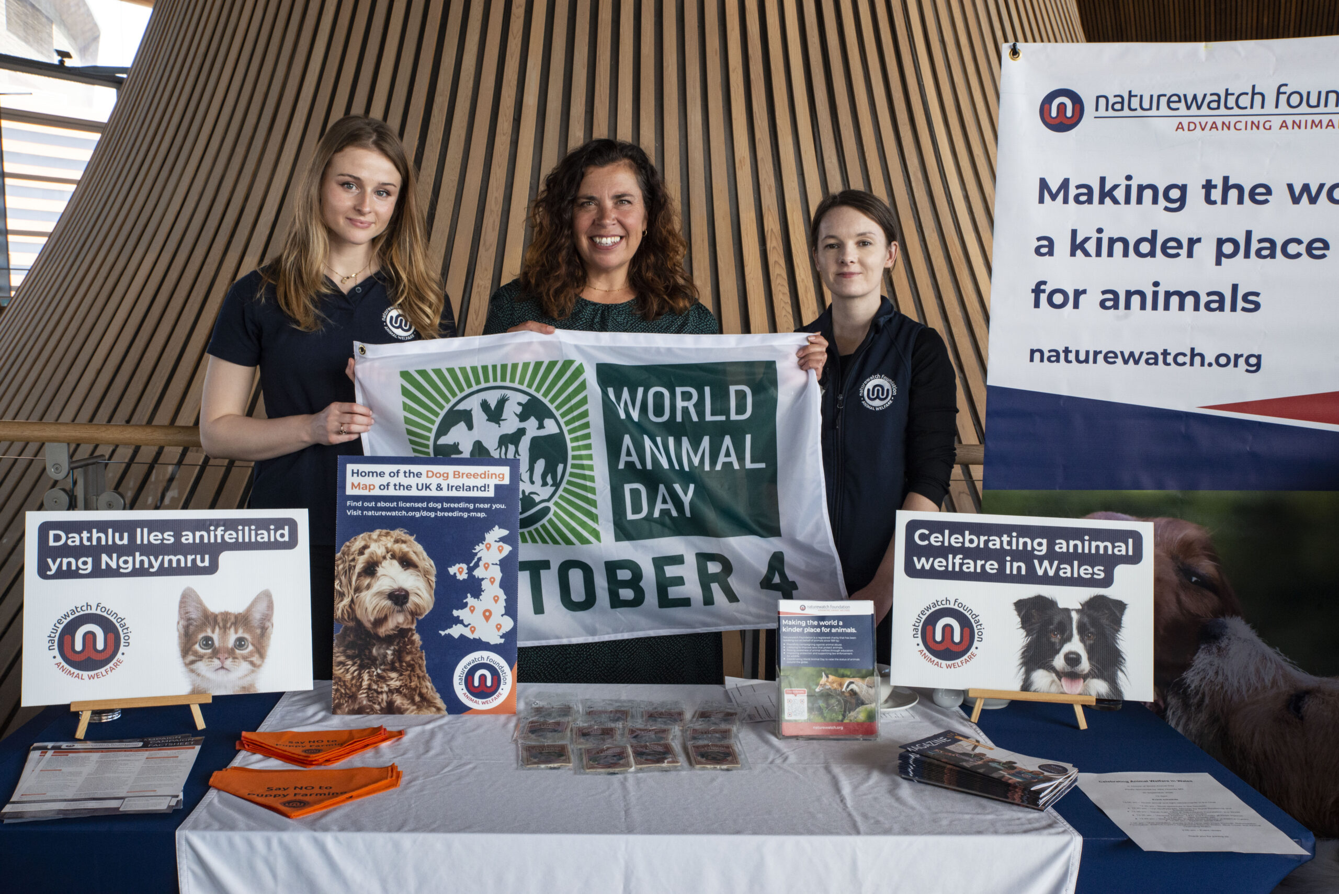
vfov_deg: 36.9
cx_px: 670
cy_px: 447
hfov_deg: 53.1
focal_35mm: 36
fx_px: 1339
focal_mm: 36
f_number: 13
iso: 1600
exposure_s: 1/125
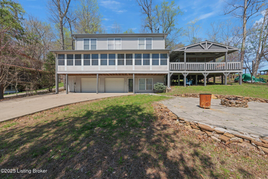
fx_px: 97
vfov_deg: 85.4
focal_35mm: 13
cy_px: 90
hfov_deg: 108.3
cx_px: 134
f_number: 8
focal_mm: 13
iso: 100
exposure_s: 1/200
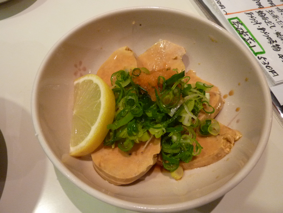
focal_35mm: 25
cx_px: 142
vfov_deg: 54.9
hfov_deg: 69.4
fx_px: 204
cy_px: 106
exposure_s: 1/30
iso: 400
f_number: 3.3
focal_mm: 4.1
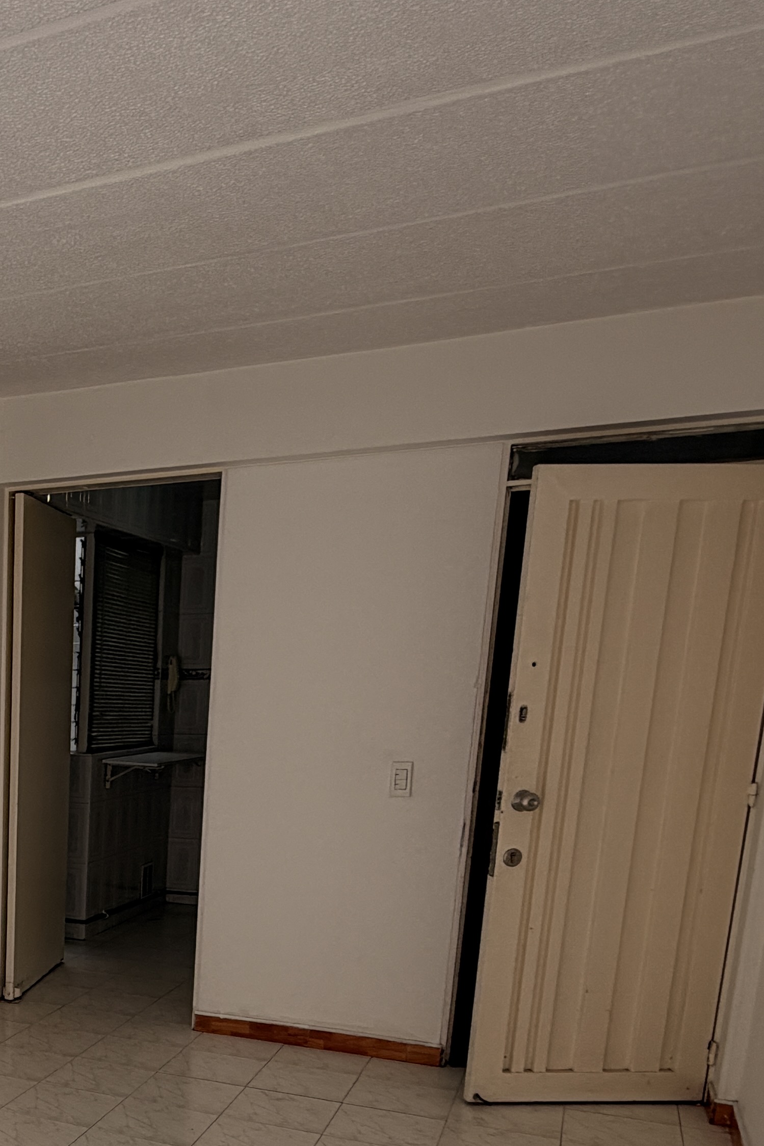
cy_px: 940
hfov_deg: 31.7
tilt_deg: -12.2
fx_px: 1178
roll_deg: -0.1
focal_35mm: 37
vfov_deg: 48.5
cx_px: -86
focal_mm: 2.22
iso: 40
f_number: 2.2
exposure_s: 1/244
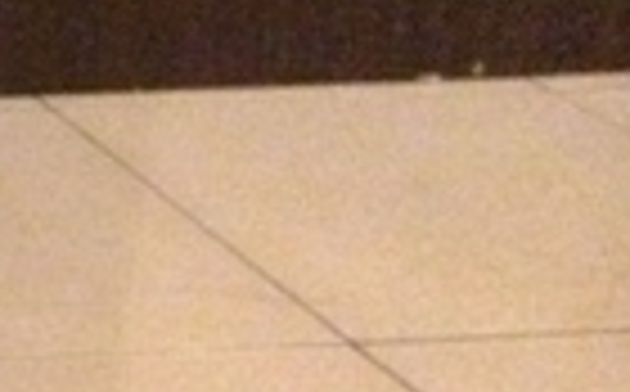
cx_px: -936
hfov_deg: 10.9
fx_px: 2726
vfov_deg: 7.7
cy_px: -543
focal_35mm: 159
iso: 1250
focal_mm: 4.12
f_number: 2.2
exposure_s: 1/15
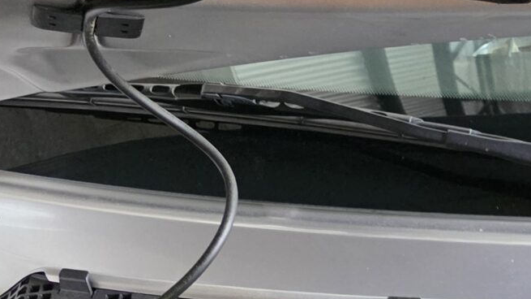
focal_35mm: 98
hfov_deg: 18.9
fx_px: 1379
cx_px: 820
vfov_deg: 11.0
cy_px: 631
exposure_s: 1/60
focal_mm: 6.3
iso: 1600
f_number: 1.7
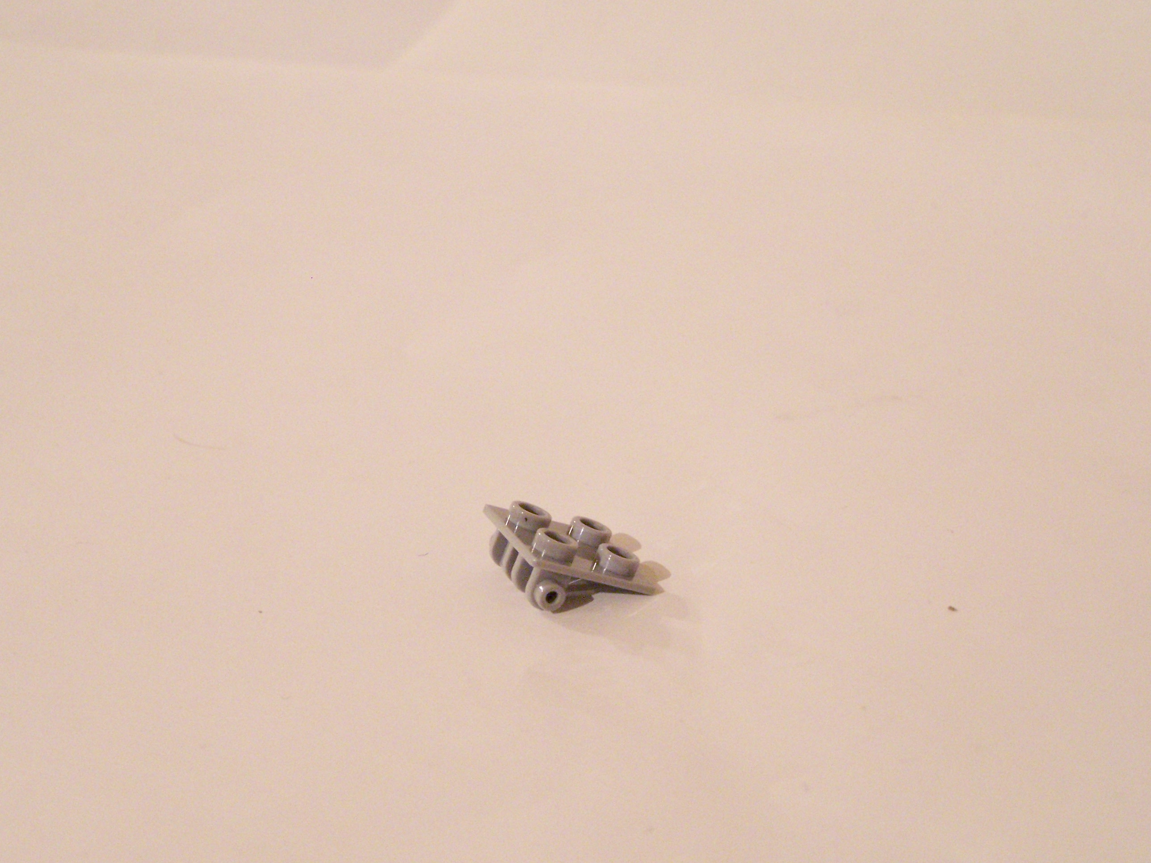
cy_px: 432
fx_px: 2494
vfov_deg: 19.6
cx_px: 576
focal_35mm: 75
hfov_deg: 26.0
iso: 400
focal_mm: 12.4
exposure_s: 1/8
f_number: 3.2
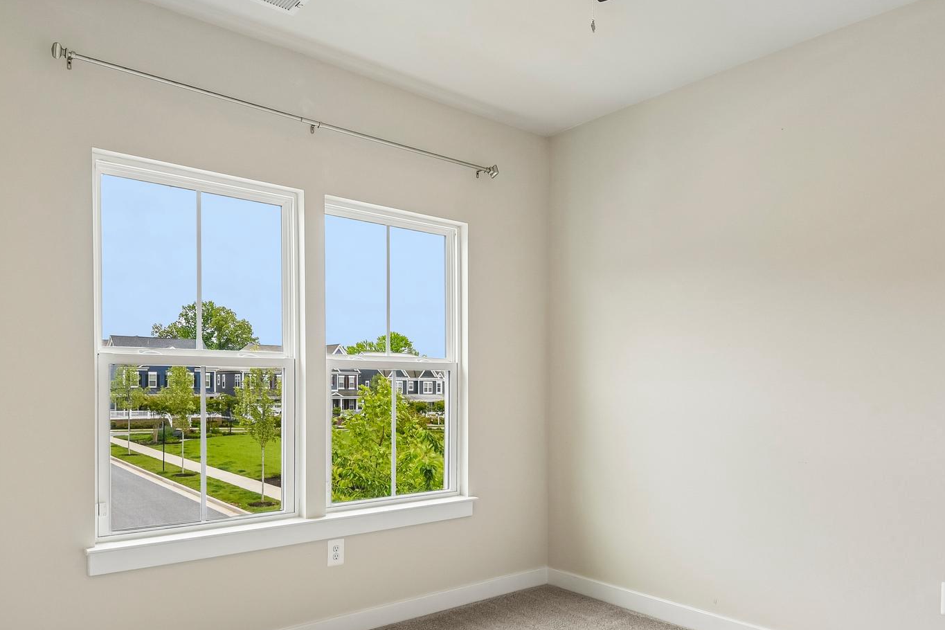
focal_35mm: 24
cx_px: 438
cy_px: 388
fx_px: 630
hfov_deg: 73.6
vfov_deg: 52.6
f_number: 8
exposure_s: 1/40
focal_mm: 16
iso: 400
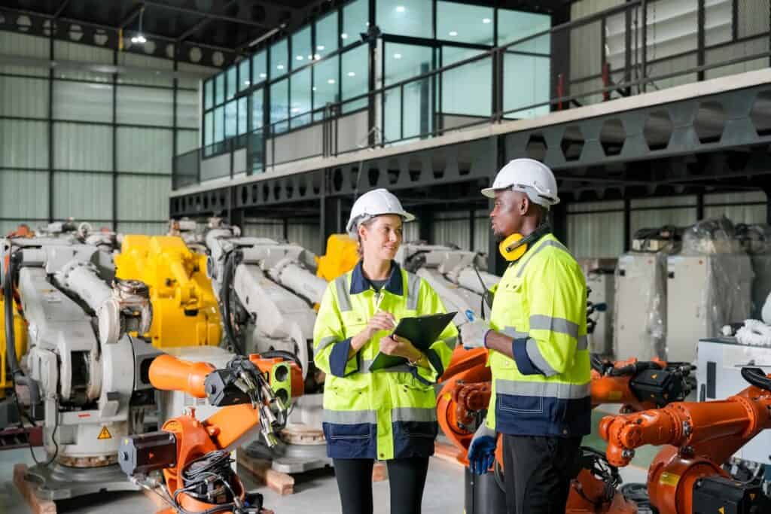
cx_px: 386
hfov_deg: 44.5
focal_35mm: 44
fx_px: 942
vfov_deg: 30.5
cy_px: 257
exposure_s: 1/202
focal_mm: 44
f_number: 2.8
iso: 800
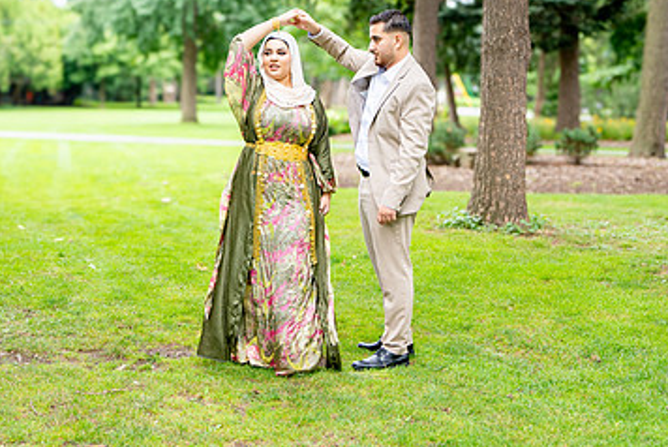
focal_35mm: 57
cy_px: 125
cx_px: 270
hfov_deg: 34.9
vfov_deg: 23.6
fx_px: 1058
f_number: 2
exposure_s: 1/500
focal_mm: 35
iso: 200
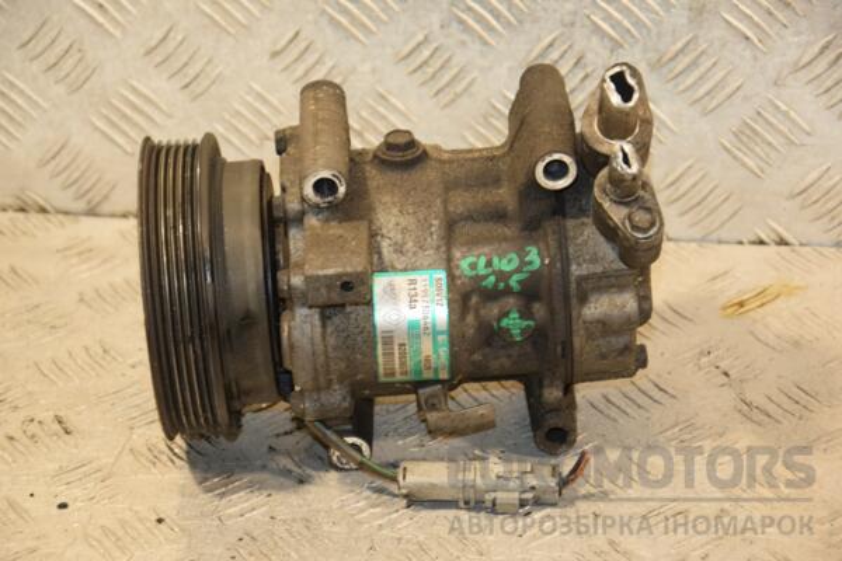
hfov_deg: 17.1
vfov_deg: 11.4
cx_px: 421
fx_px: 2806
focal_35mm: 120
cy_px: 280
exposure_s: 1/100
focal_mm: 80
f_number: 5.3
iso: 800
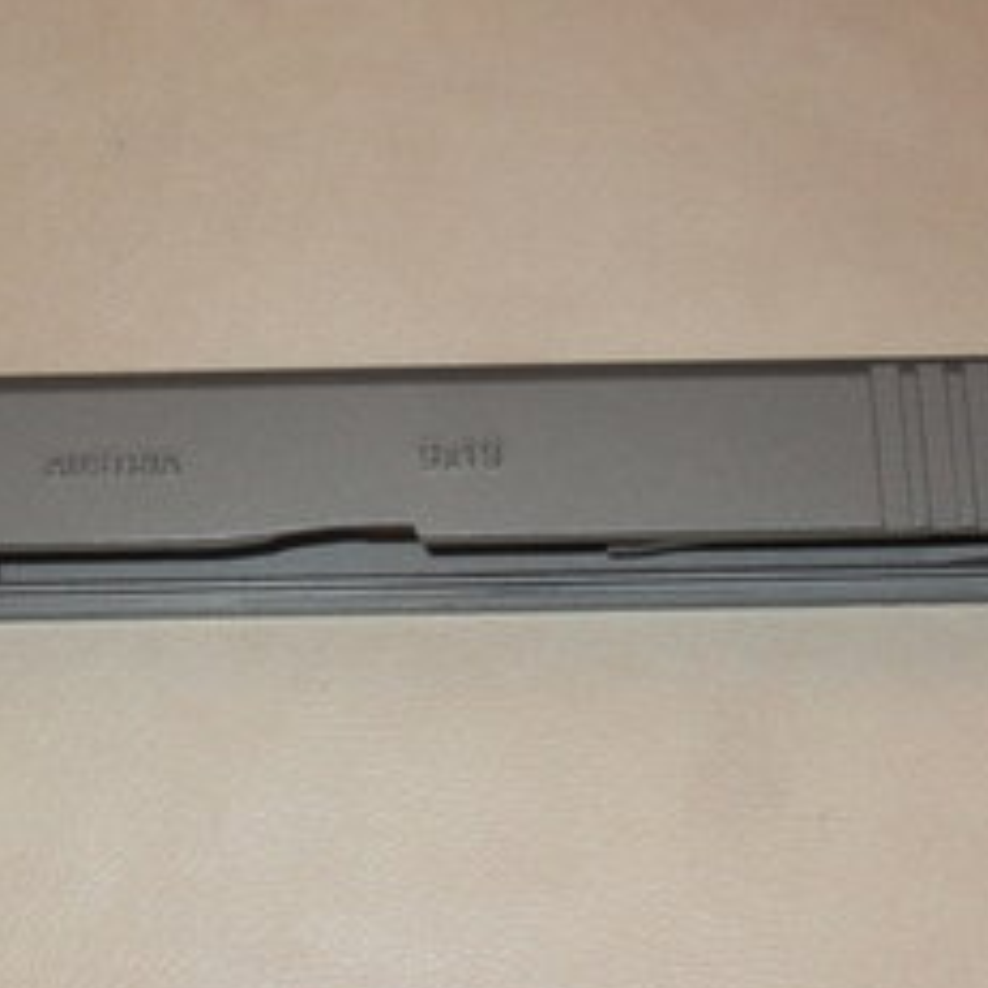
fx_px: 2971
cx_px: 436
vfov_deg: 18.9
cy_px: 530
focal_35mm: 92
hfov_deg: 18.9
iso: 200
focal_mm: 10.5
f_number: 3.7
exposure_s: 1/45
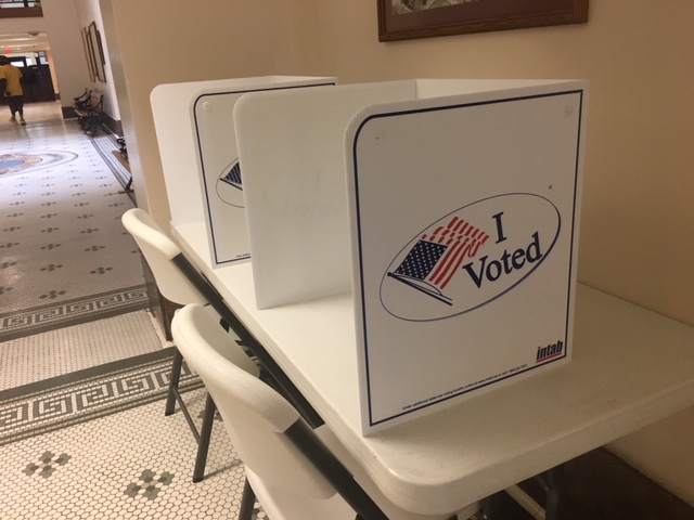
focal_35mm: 29
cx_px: 347
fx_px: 581
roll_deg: +4.6
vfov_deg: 48.2
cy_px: 260
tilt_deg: -19.3
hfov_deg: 61.7
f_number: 2.2
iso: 80
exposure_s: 1/30
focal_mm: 4.15
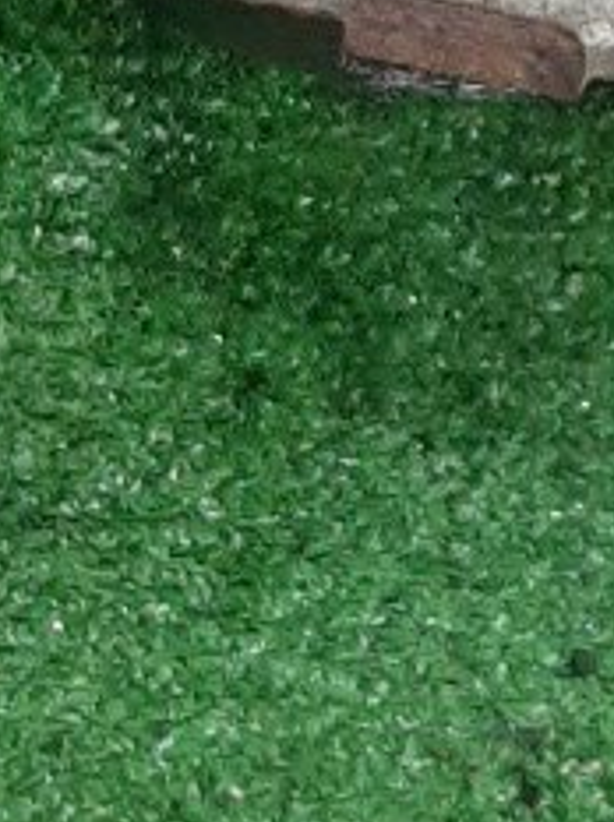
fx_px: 3818
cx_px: 229
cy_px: -268
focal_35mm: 161
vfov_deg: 11.9
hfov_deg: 9.2
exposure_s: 1/50
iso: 169
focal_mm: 3.93
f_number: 1.7
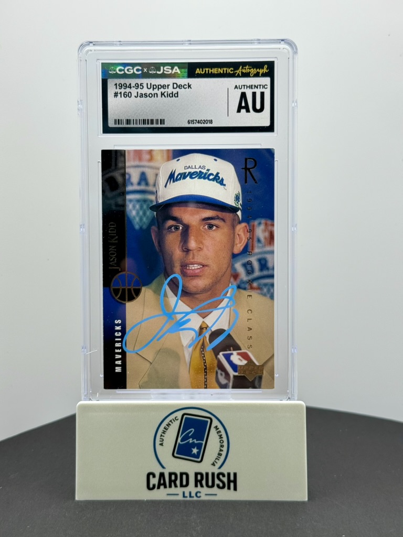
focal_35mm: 48
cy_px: 268
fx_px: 745
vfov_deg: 39.7
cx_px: 202
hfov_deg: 30.3
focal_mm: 6.76
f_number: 1.78
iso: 50
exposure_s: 1/173
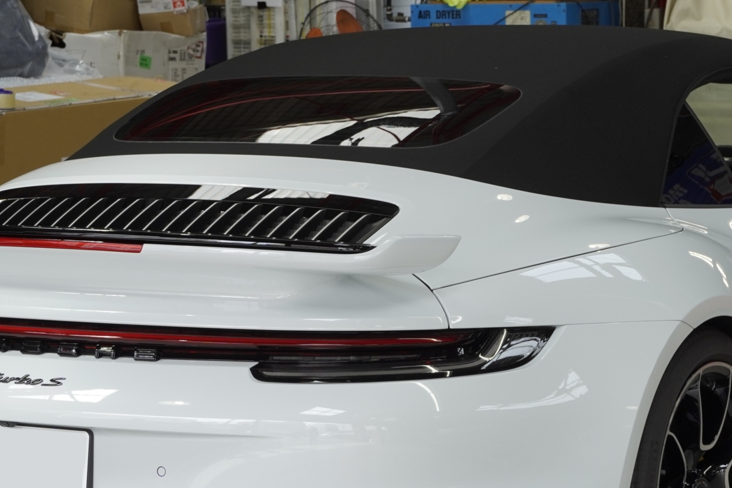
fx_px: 2725
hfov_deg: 15.3
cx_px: 461
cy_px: 274
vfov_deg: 10.2
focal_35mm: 134
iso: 200
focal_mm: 44
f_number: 6.3
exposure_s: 1/80
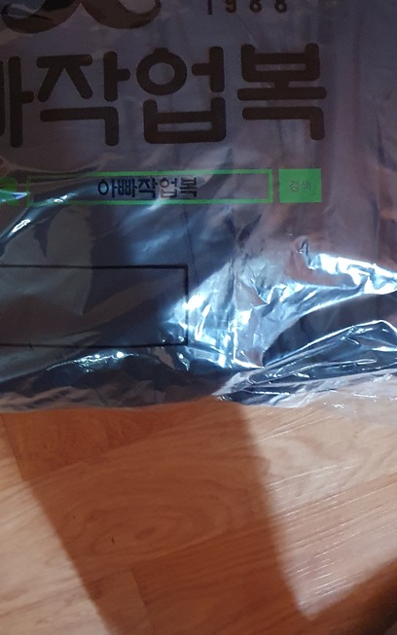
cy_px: 195
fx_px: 779
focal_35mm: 45
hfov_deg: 28.2
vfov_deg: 43.5
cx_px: 109
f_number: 1.5
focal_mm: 4.32
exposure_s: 1/10
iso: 800
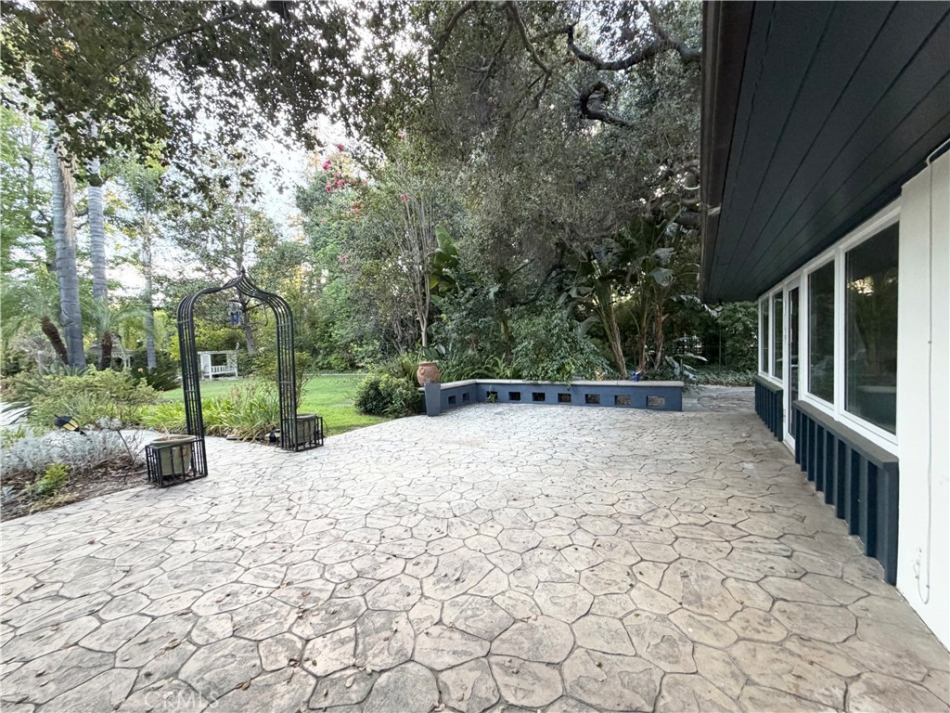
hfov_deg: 102.1
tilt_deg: -2.6
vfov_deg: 85.7
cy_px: 356
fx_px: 384
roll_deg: +1.5
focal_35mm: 14
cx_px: 475
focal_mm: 2.22
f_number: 2.2
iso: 320
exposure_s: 1/107
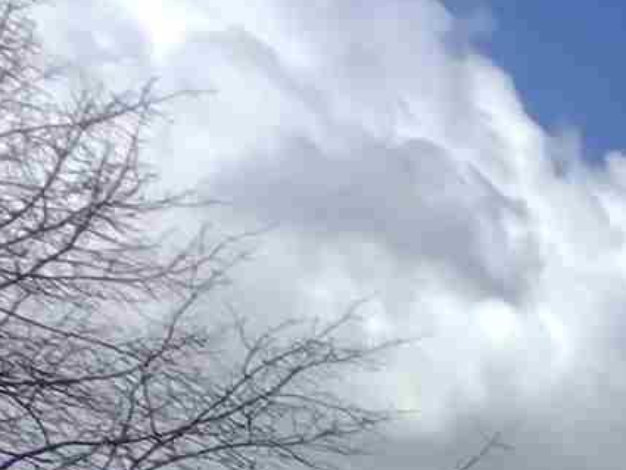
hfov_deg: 10.3
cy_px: 1457
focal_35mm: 94
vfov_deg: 10.5
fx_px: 1700
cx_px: 2071
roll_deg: -3.0
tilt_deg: -6.0
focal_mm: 1.57
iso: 32
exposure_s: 1/1024
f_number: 1.8
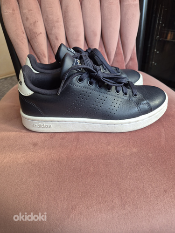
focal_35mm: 23
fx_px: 155
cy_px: 116
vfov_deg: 73.9
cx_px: 88
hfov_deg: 58.9
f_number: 1.8
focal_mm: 5.4
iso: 250
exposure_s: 1/100
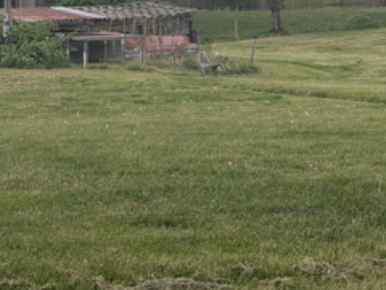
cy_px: 124
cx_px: 44
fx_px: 1517
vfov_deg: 10.9
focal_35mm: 136
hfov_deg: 14.4
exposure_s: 1/389
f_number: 1.7
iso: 47
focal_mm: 4.53
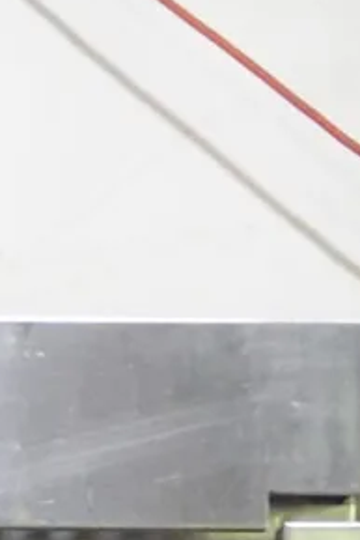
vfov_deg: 5.2
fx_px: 5498
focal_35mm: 367
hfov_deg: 3.7
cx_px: -487
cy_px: 1753
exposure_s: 1/50
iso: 1600
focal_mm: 19.43
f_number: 4
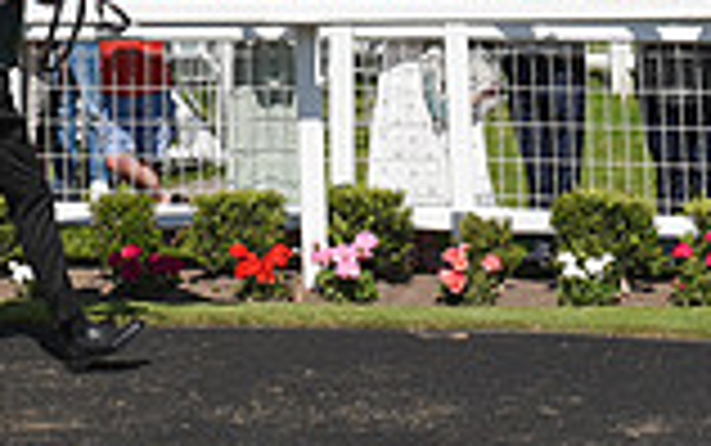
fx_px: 1745
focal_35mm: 90
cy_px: -381
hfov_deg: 22.5
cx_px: 72
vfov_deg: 13.0
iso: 320
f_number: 6.3
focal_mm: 24
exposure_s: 1/2000
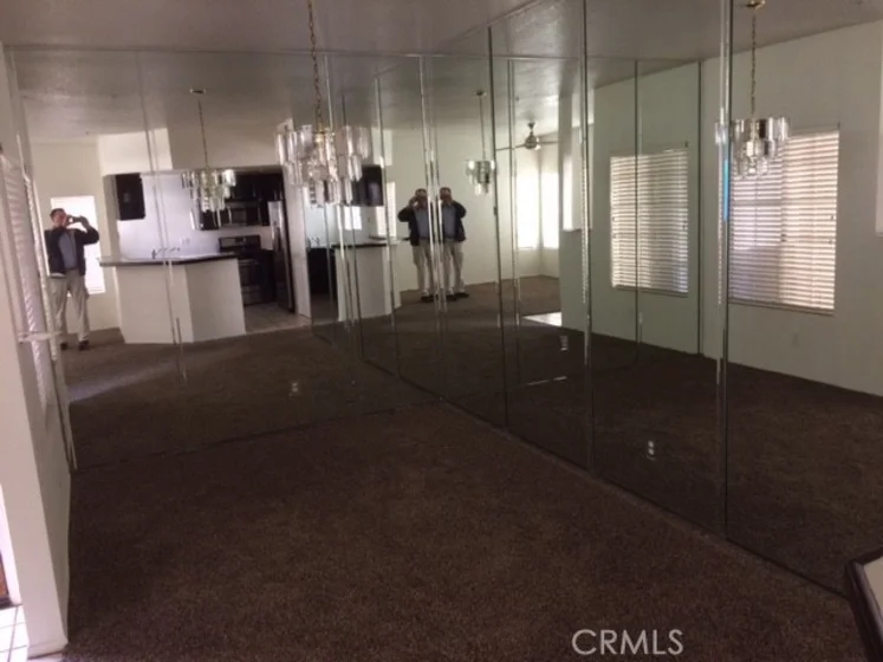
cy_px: 331
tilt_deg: -13.2
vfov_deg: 48.2
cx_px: 442
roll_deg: +4.1
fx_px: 740
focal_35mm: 29
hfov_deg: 61.7
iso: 200
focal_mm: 4.15
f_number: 2.2
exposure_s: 1/30
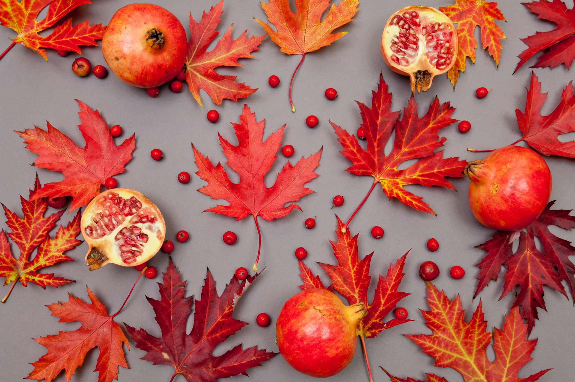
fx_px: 622
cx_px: 288
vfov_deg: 34.1
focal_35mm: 39
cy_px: 191
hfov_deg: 49.6
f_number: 11
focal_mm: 26
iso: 250
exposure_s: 1/160
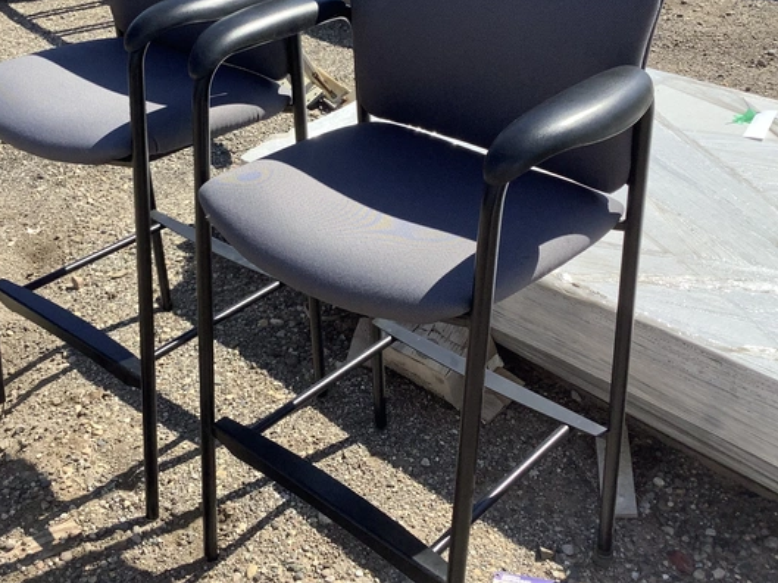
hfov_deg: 42.8
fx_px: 988
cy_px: 197
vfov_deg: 32.6
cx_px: 319
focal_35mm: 44
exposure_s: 1/1664
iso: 25
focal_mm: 3.3
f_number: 2.4
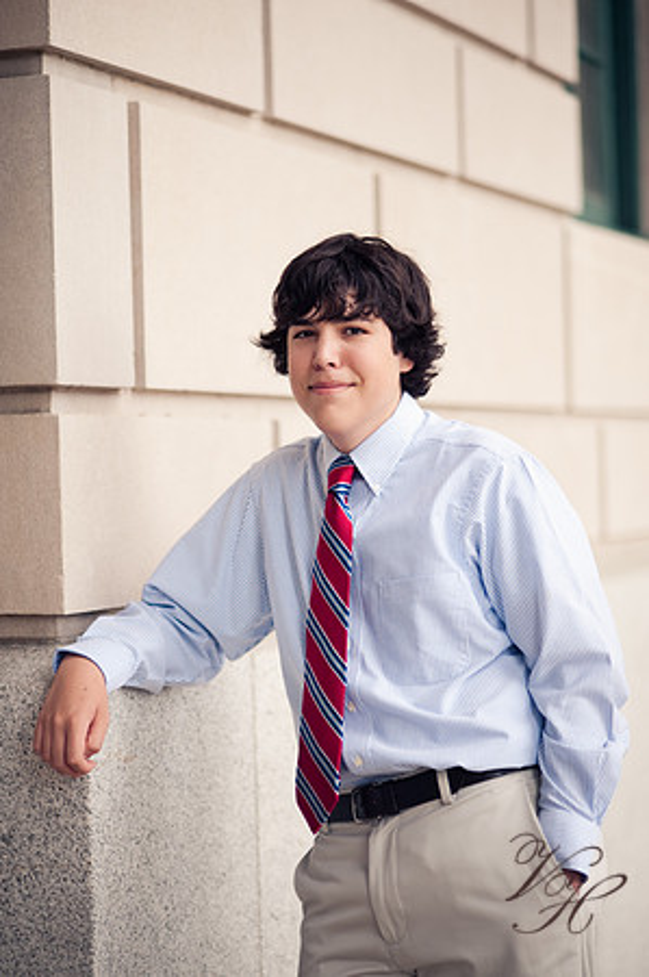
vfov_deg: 23.9
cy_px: 488
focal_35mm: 85
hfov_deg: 16.0
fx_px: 2304
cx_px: 324
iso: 200
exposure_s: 1/250
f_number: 1.8
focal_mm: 85
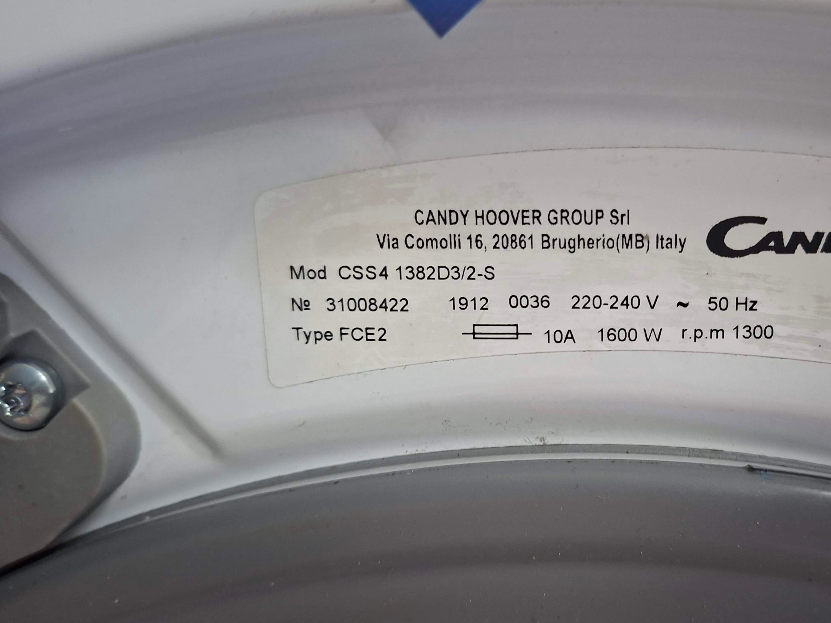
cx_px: 573
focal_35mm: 32
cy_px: 288
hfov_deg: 55.3
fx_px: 768
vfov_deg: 44.1
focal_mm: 5.54
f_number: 1.8
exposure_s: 1/30
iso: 320
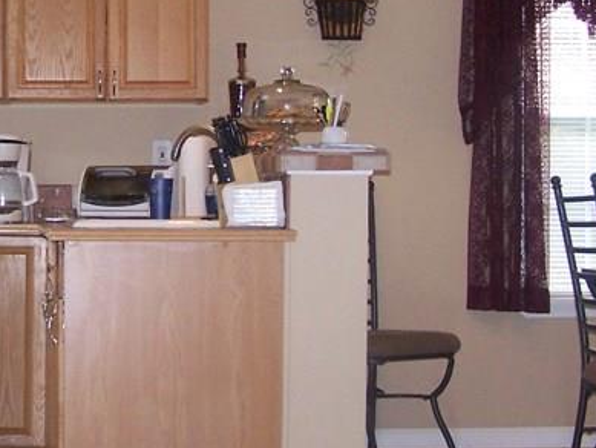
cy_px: 58
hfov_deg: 19.3
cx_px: 70
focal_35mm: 100
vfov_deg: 14.7
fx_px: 1722
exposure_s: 1/60
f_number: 2.8
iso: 140
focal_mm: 6.3
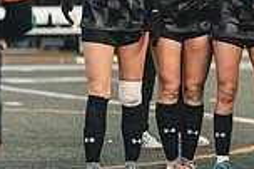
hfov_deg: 3.6
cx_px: 450
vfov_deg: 2.4
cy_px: 13
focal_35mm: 574
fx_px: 4045
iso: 800
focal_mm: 150
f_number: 2.8
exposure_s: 1/1600
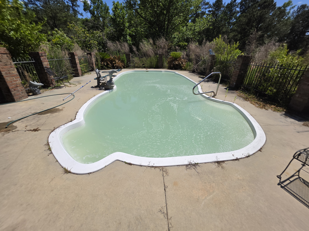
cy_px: 116
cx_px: 154
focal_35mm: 13
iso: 32
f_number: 1.9
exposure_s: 1/3952
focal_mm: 2.2
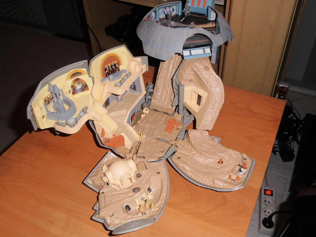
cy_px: 118
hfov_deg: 55.4
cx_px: 158
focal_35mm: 33
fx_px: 301
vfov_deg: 42.9
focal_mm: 5.93
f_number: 3.6
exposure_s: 1/40
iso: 125
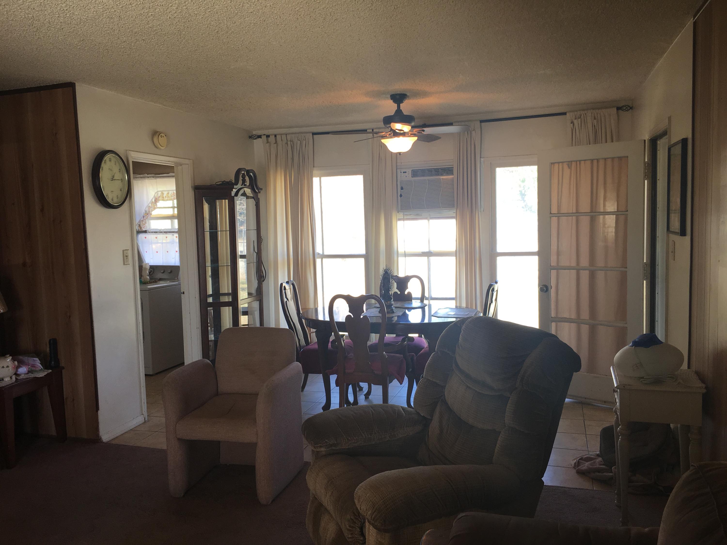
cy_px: 272
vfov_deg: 48.2
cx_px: 364
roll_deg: +1.2
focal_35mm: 29
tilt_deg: -5.4
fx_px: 609
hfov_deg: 61.7
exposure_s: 1/40
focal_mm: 4.15
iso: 25
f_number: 2.2
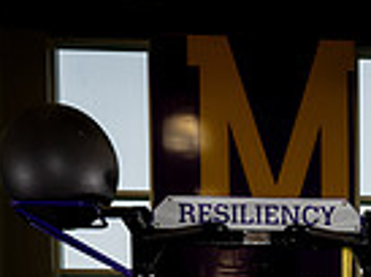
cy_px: 600
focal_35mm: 95
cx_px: 398
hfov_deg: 19.9
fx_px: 1016
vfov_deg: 12.9
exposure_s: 1/250
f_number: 5.6
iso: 640
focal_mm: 30
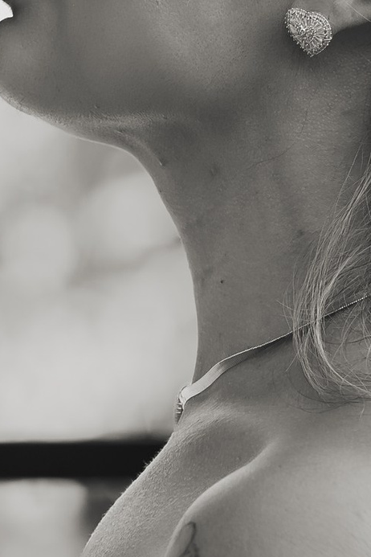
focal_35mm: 707
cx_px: 43
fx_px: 10928
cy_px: 265
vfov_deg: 2.9
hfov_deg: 1.9
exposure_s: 1/500
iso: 400
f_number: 2.5
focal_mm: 85
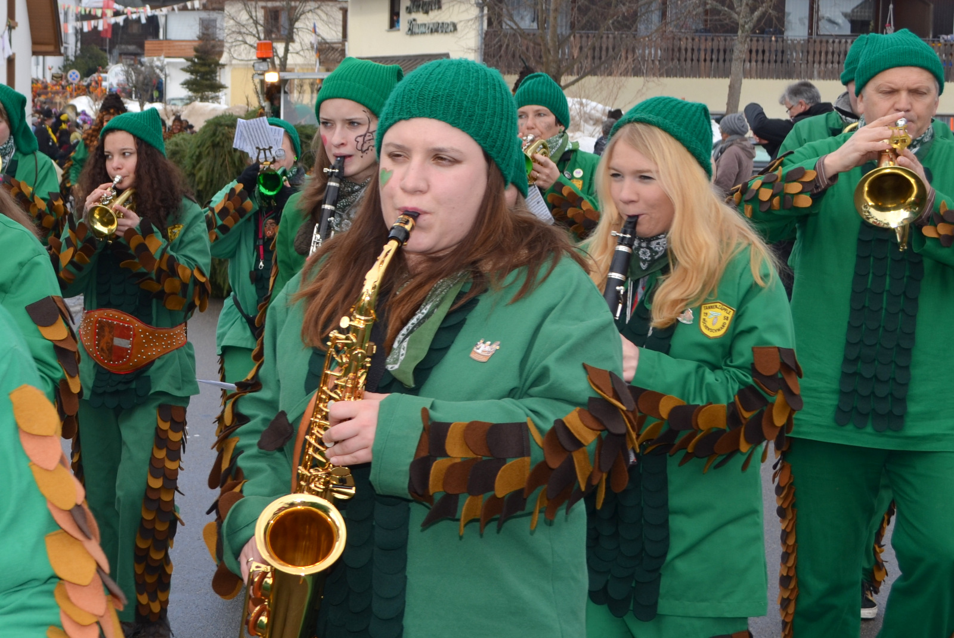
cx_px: 477
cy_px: 319
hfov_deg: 46.4
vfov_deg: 31.9
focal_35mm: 42
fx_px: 1114
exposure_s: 1/200
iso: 100
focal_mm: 28
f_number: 7.1
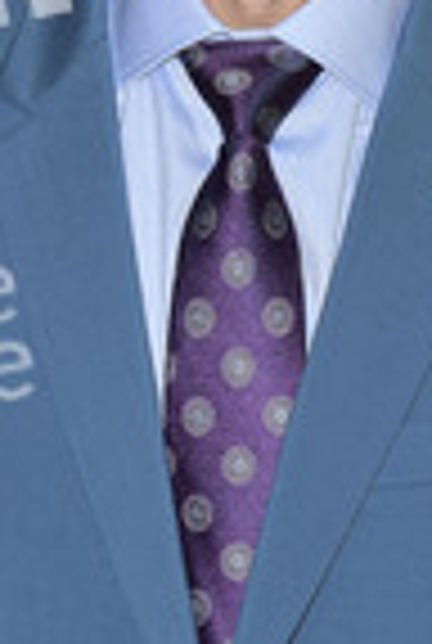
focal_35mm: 279
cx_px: 295
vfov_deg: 7.4
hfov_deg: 4.9
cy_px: 149
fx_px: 4997
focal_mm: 100
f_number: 6.3
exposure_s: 1/250
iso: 250
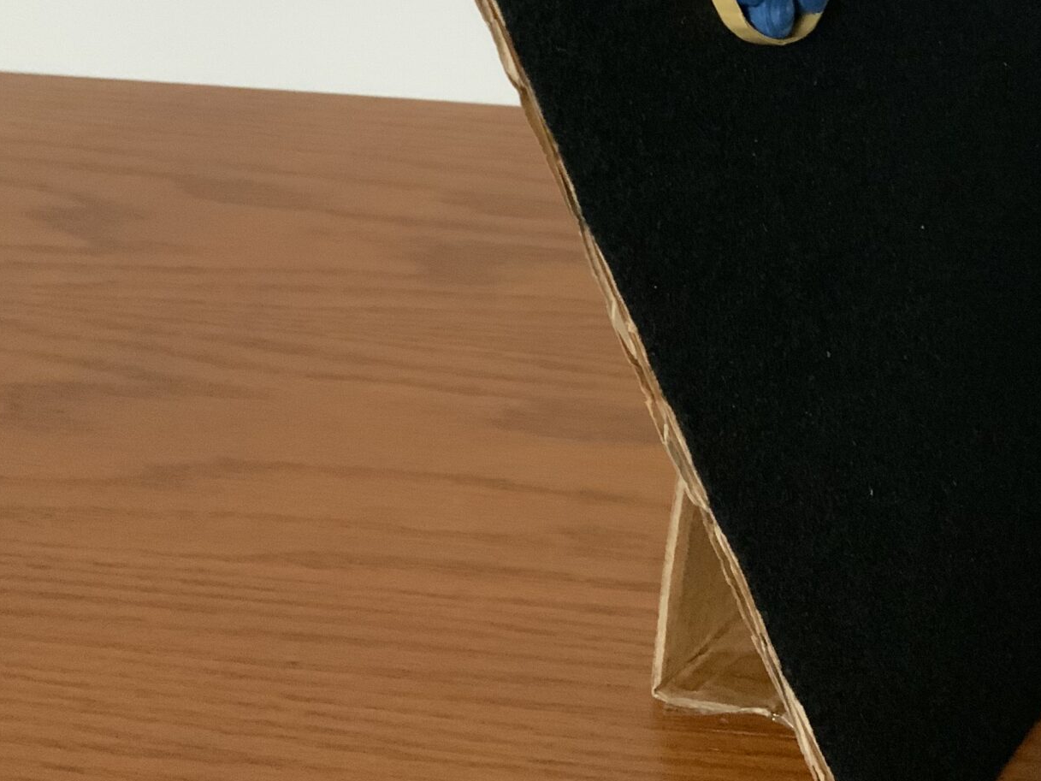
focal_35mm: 61
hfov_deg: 31.1
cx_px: 785
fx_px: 1835
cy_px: 68
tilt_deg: -26.7
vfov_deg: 23.4
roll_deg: -0.2
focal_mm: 3
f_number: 1.8
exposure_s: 1/40
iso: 320
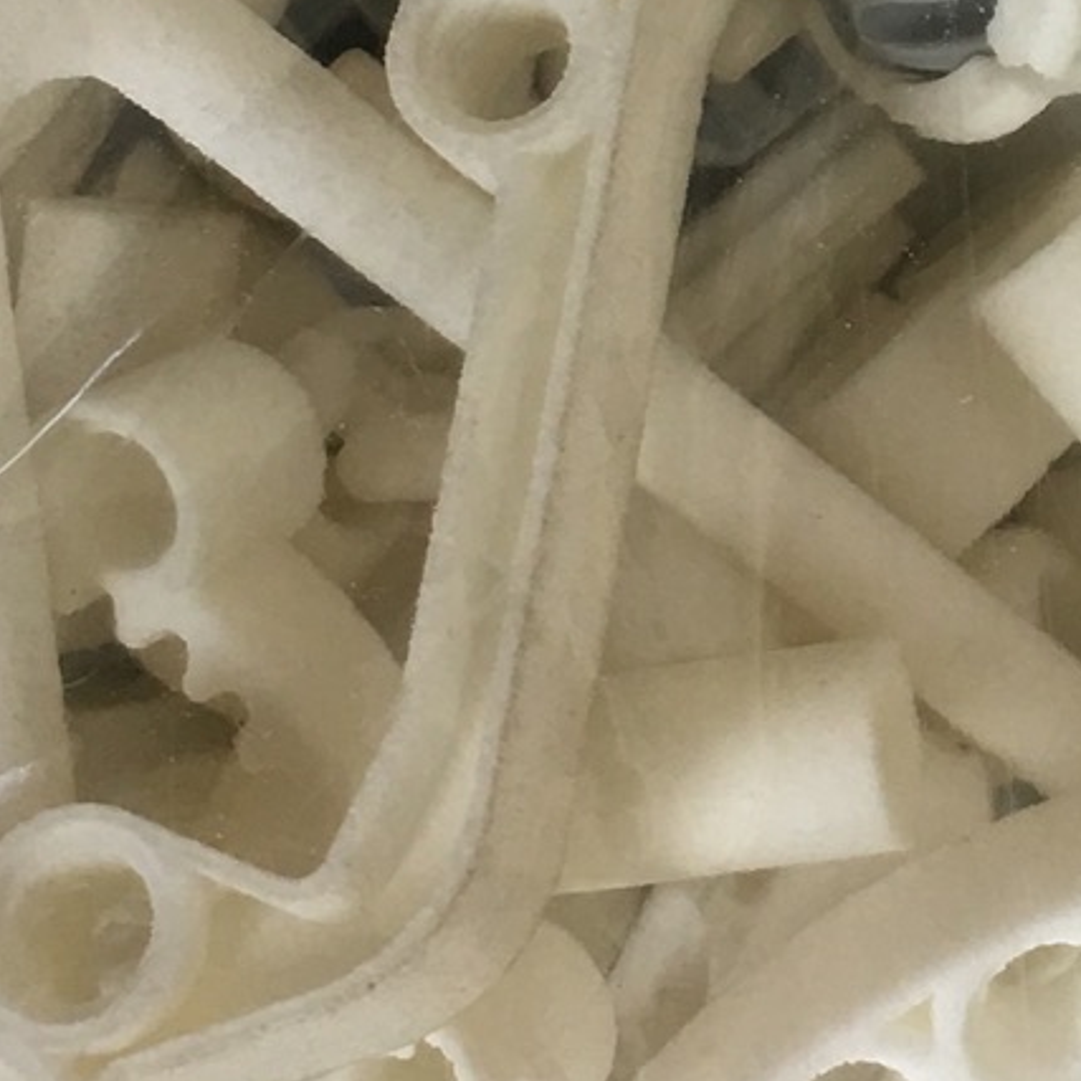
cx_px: 1173
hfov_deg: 13.9
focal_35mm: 123
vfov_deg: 13.9
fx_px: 4346
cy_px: -67
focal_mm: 4.15
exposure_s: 1/40
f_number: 2.2
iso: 25
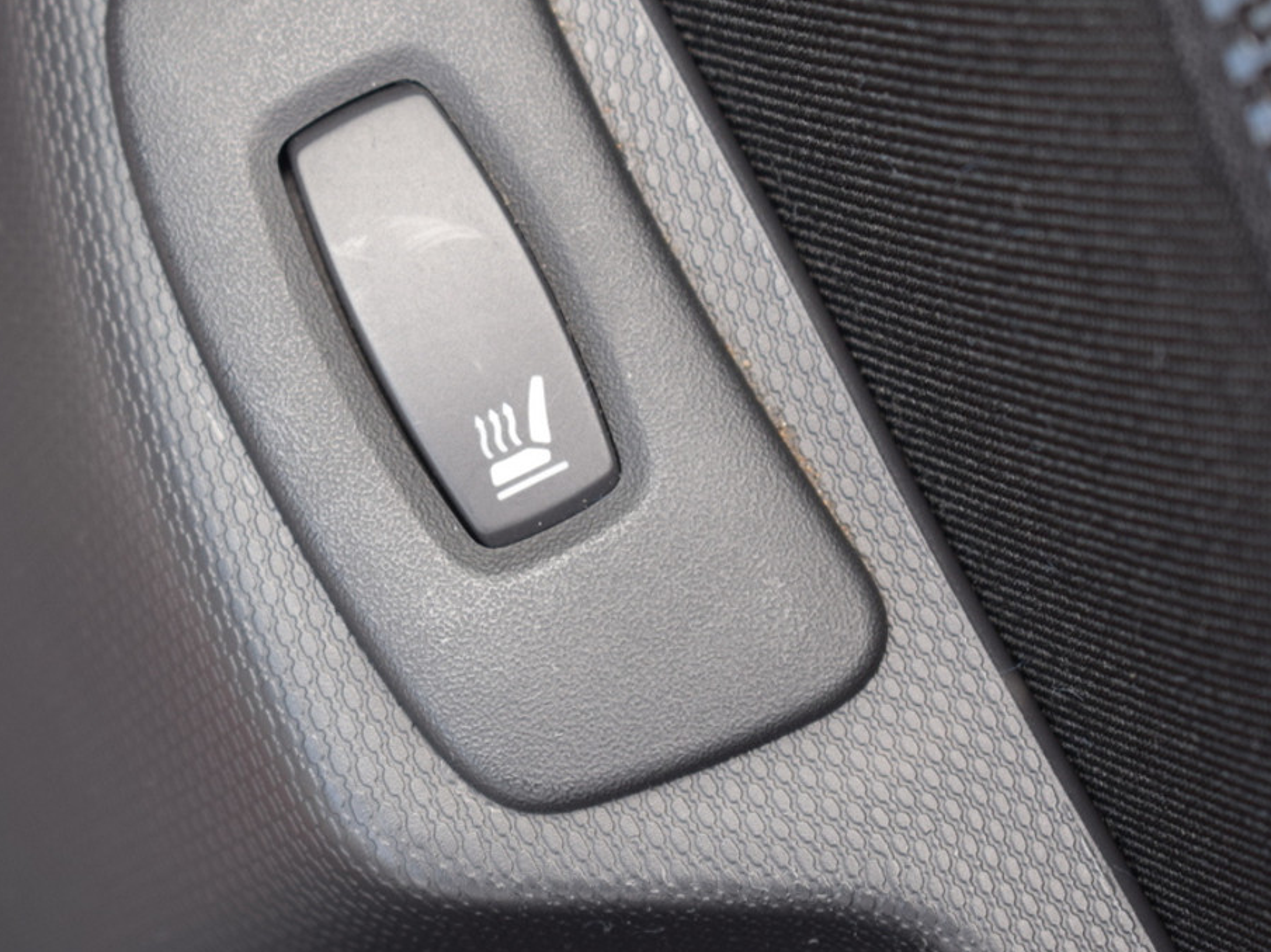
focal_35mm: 123
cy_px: 333
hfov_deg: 16.0
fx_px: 4505
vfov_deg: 12.1
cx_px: 379
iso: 450
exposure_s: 1/60
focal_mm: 55
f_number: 5.6
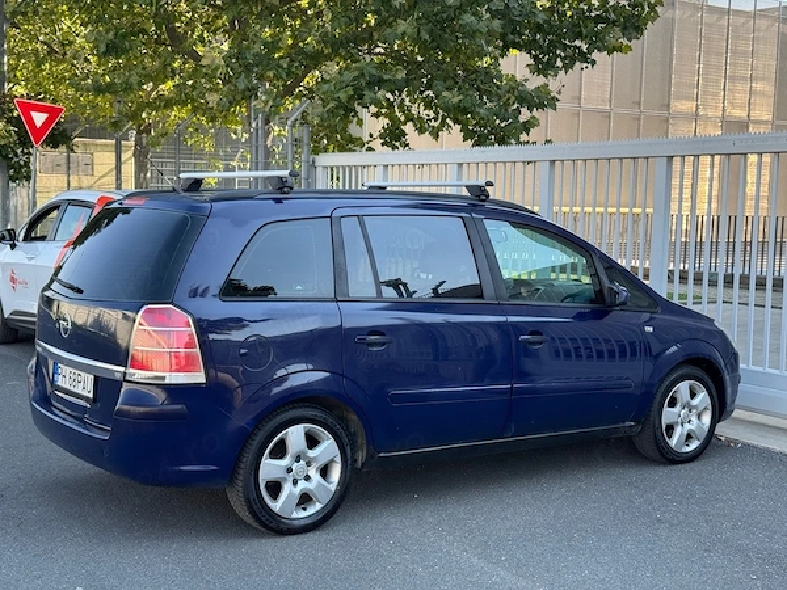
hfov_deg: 39.7
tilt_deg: -5.2
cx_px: 394
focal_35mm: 48
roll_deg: -1.4
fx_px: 1091
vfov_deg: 30.3
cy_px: 295
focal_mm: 6.76
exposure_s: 1/774
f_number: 1.78
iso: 64
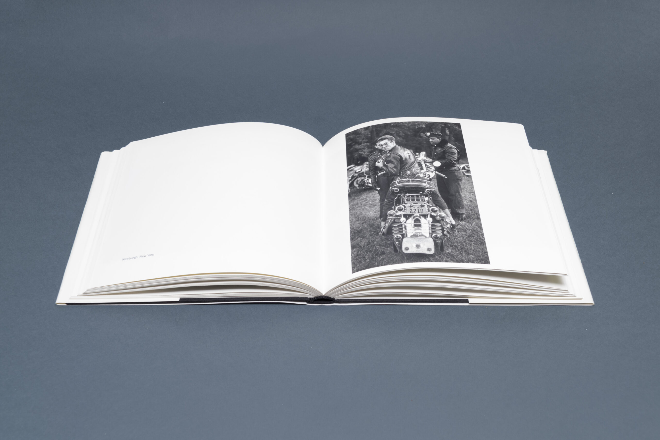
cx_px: 330
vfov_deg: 35.5
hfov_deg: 51.3
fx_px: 687
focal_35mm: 38
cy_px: 220
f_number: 8
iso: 200
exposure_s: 1/125
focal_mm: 25
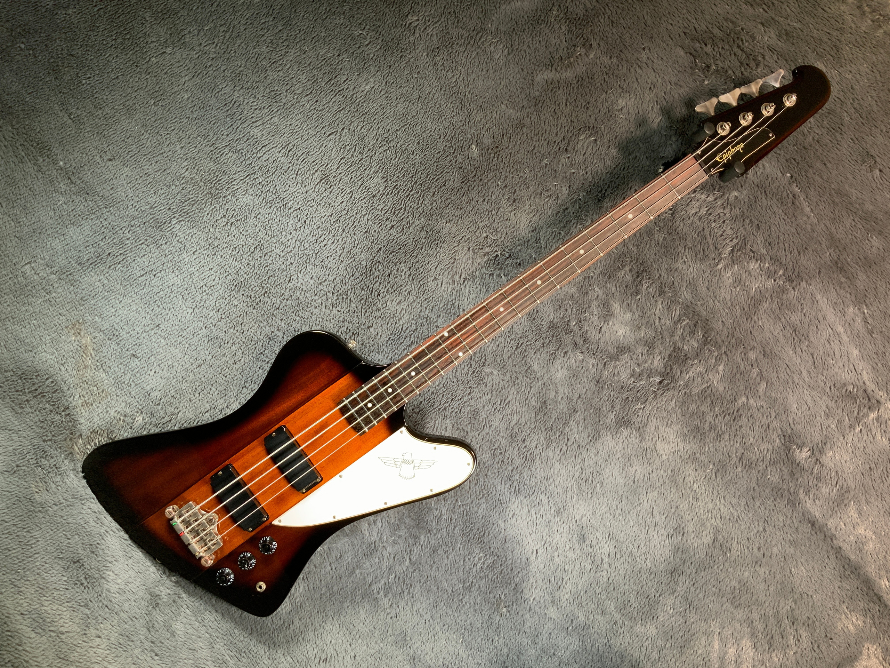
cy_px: 334
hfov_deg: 61.7
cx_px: 445
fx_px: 746
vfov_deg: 48.2
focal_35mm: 29
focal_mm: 3
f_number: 1.8
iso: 64
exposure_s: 1/78
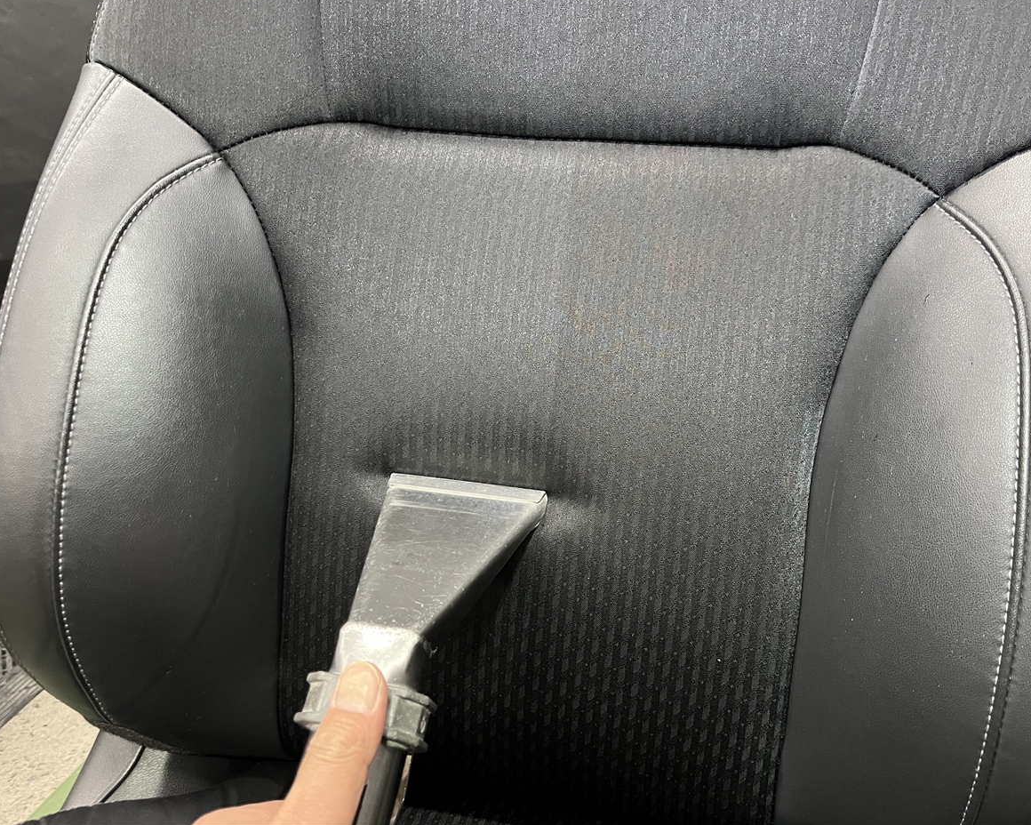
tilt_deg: -21.3
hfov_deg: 62.1
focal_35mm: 28
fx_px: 854
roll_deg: +5.2
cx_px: 561
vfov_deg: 51.5
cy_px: 400
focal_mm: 5.1
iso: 500
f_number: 1.6
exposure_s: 1/40
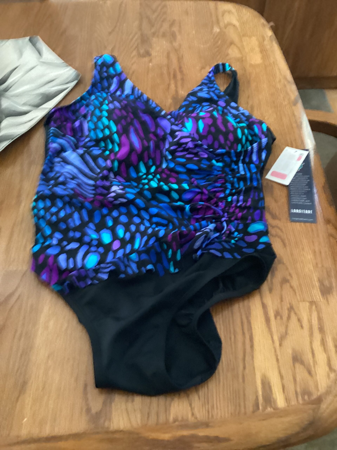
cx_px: 168
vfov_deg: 58.4
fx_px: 402
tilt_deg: -54.0
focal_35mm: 31
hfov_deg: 45.4
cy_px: 225
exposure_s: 1/20
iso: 800
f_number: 2.4
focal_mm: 3.3
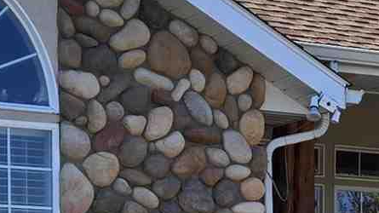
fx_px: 1738
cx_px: 314
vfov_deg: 6.8
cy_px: 401
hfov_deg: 12.4
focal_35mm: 173
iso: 25
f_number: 1.8
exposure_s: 1/1142
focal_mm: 5.4
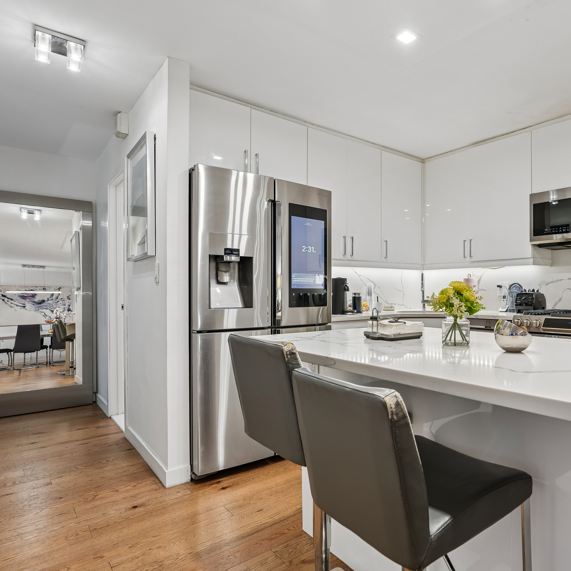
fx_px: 399
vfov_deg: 71.1
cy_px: 282
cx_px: 405
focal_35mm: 21
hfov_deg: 68.0
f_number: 7.1
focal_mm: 16.3
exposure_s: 1/4
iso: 100
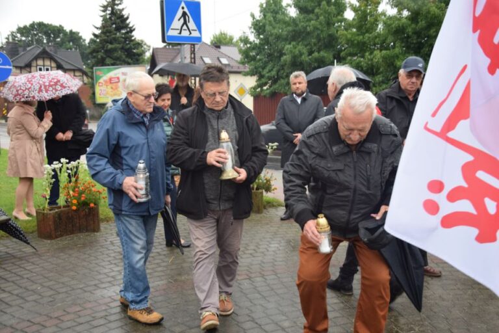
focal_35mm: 42
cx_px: 250
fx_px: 582
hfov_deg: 46.4
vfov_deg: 31.9
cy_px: 166
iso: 400
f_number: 5
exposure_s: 1/100
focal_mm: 28
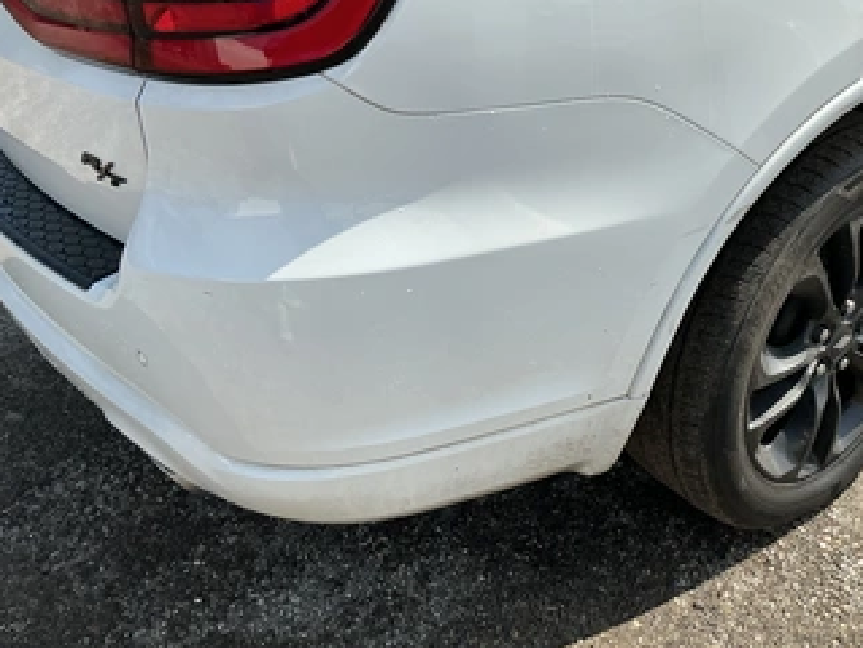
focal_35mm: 35
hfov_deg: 52.3
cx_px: 515
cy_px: 273
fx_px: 873
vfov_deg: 40.6
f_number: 1.8
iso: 25
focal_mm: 3
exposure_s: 1/1786
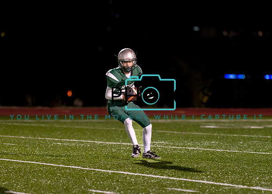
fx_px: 2324
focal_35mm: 301
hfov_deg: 6.7
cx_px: 129
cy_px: 100
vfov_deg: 4.8
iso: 1600
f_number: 1.8
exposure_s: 1/1250
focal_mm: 135
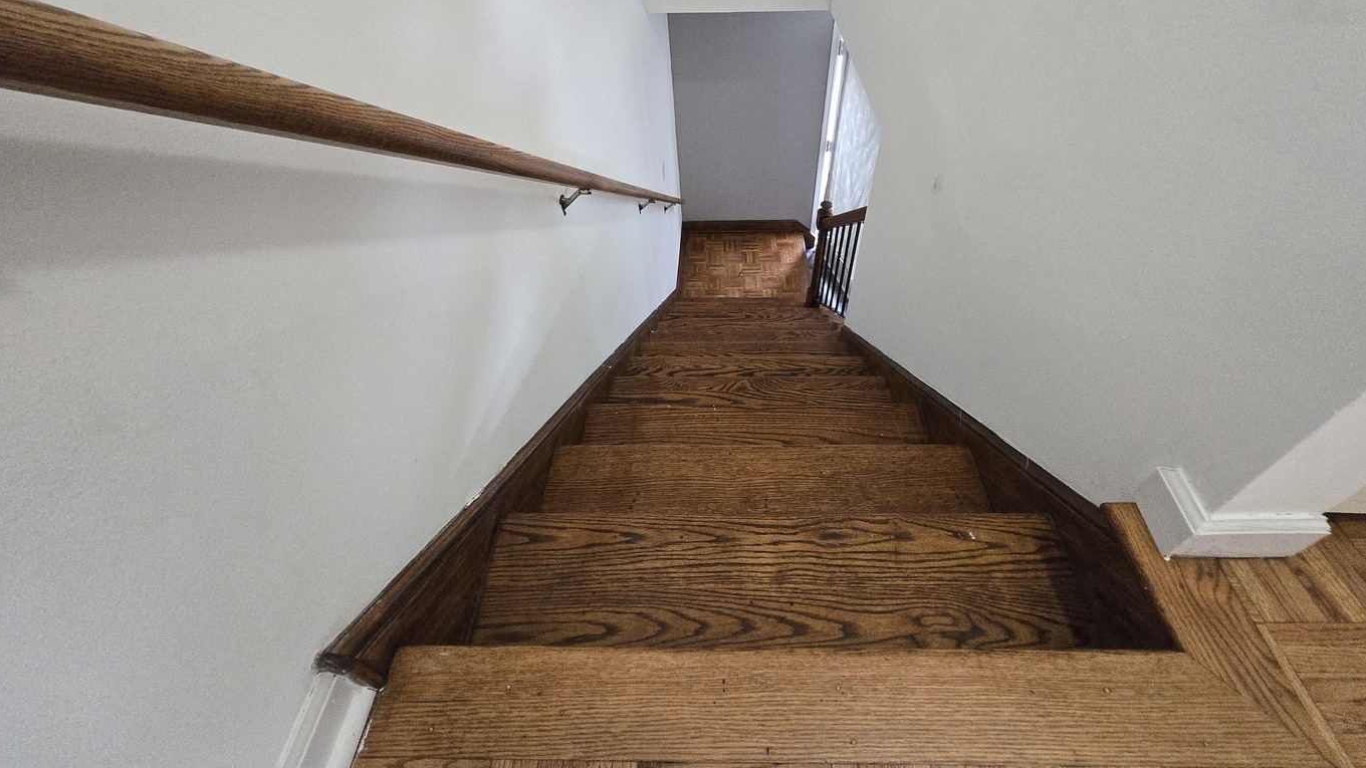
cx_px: 714
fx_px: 543
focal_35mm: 15
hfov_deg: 102.9
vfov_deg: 68.4
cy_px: 250
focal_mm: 1.7
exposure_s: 1/60
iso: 640
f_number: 2.2
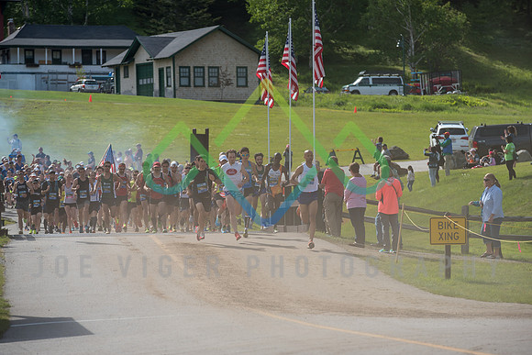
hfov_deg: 10.3
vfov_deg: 6.9
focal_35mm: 200
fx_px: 2956
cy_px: 178
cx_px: 266
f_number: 5.6
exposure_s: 1/1250
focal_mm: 200
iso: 200
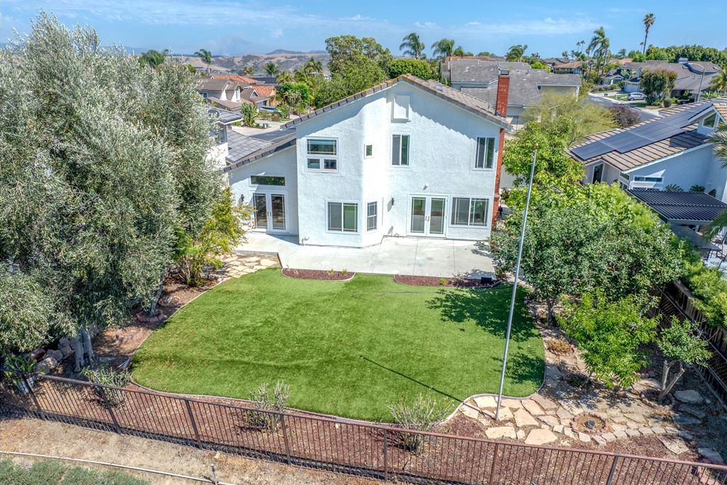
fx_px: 505
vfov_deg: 51.3
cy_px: 244
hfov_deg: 71.5
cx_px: 363
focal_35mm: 25
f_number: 2.8
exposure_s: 1/3200
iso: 110
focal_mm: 12.29
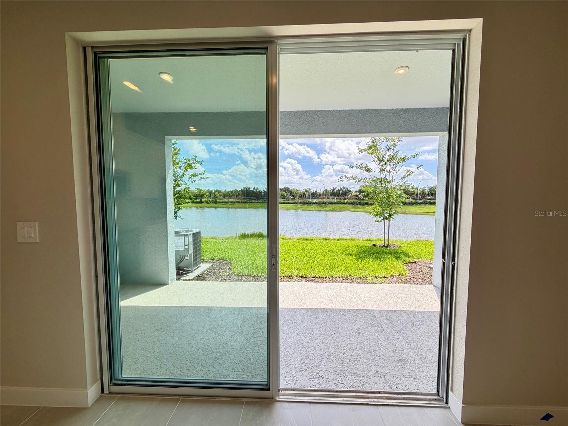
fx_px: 230
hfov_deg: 102.1
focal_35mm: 14
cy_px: 213
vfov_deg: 85.7
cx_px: 284
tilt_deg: -4.0
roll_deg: +0.3
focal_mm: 2.22
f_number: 2.2
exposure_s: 1/254
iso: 40
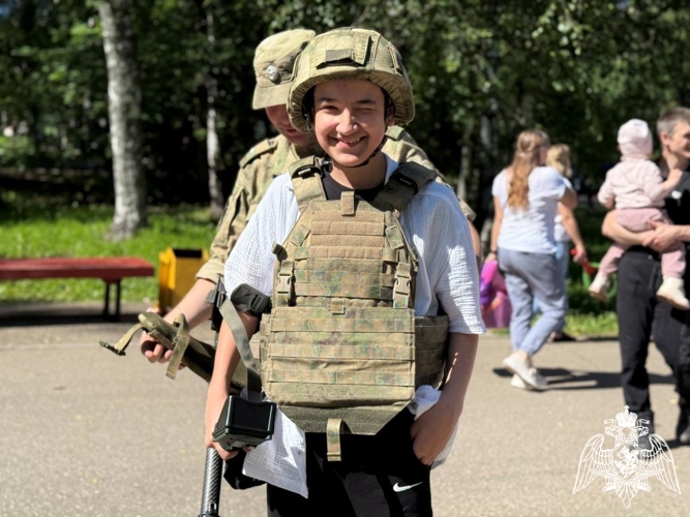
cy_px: 258
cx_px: 345
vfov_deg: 30.3
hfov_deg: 39.7
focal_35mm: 48
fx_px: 957
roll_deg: +0.5
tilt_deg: -2.0
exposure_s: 1/3378
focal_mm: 6.76
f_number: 1.78
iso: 80
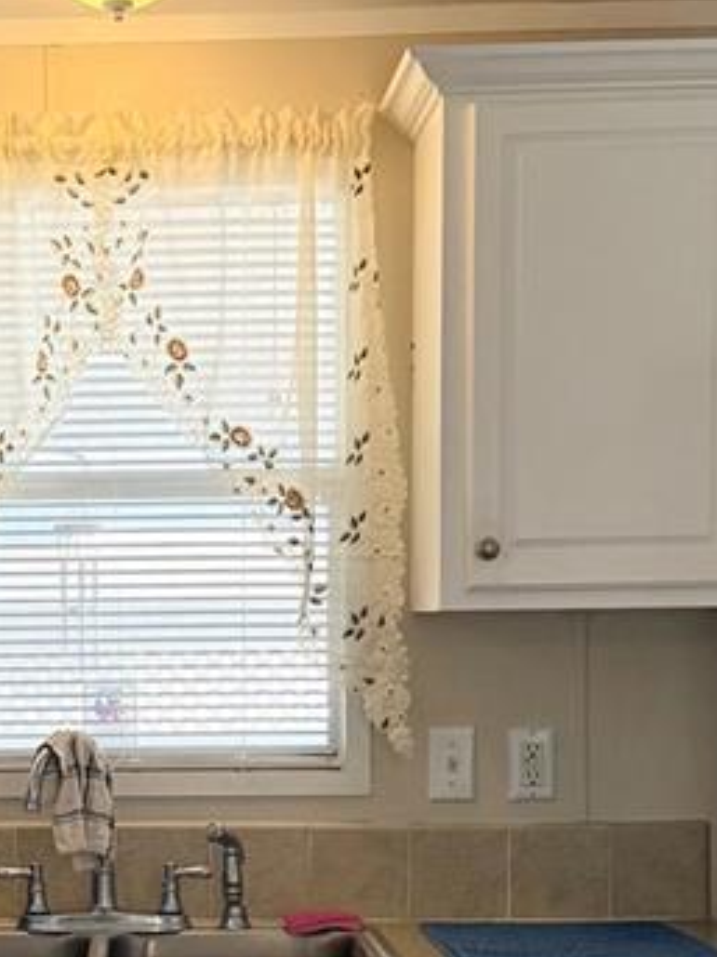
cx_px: 78
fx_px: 2321
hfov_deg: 17.3
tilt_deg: -3.2
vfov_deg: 22.9
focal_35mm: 84
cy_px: 804
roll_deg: +0.3
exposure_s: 1/215
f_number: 1.78
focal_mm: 6.76
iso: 200
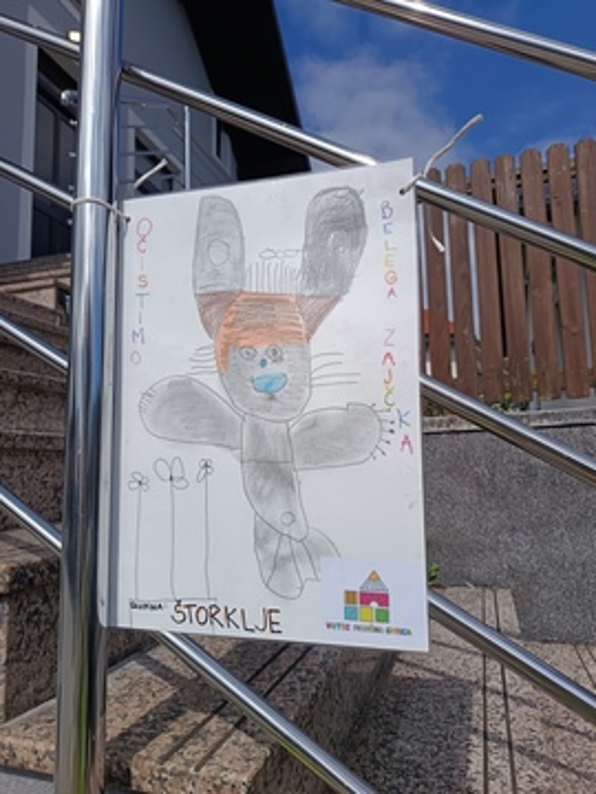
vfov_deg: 71.6
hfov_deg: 56.8
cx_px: 298
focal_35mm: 24
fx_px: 551
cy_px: 397
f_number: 1.75
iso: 100
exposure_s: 1/887
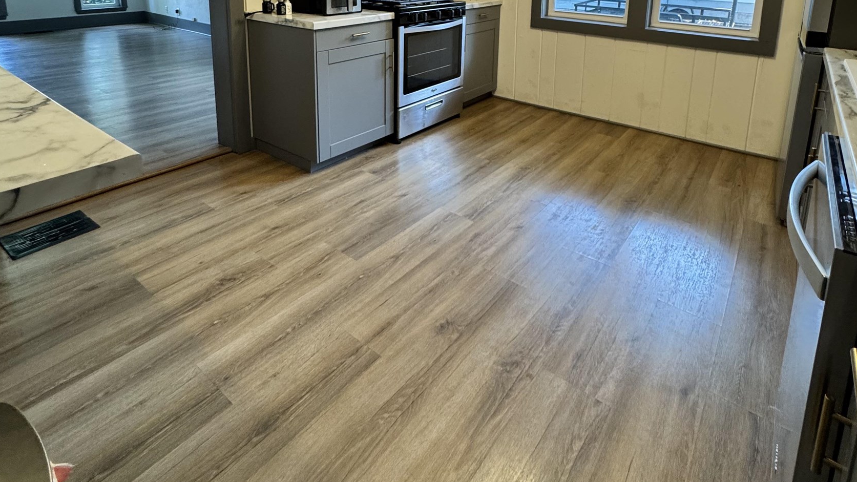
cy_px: 47
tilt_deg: -9.9
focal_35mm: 21
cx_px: 436
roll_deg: -1.8
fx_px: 477
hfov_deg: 83.8
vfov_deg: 48.0
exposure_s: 1/120
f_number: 2.2
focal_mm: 2.22
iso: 250
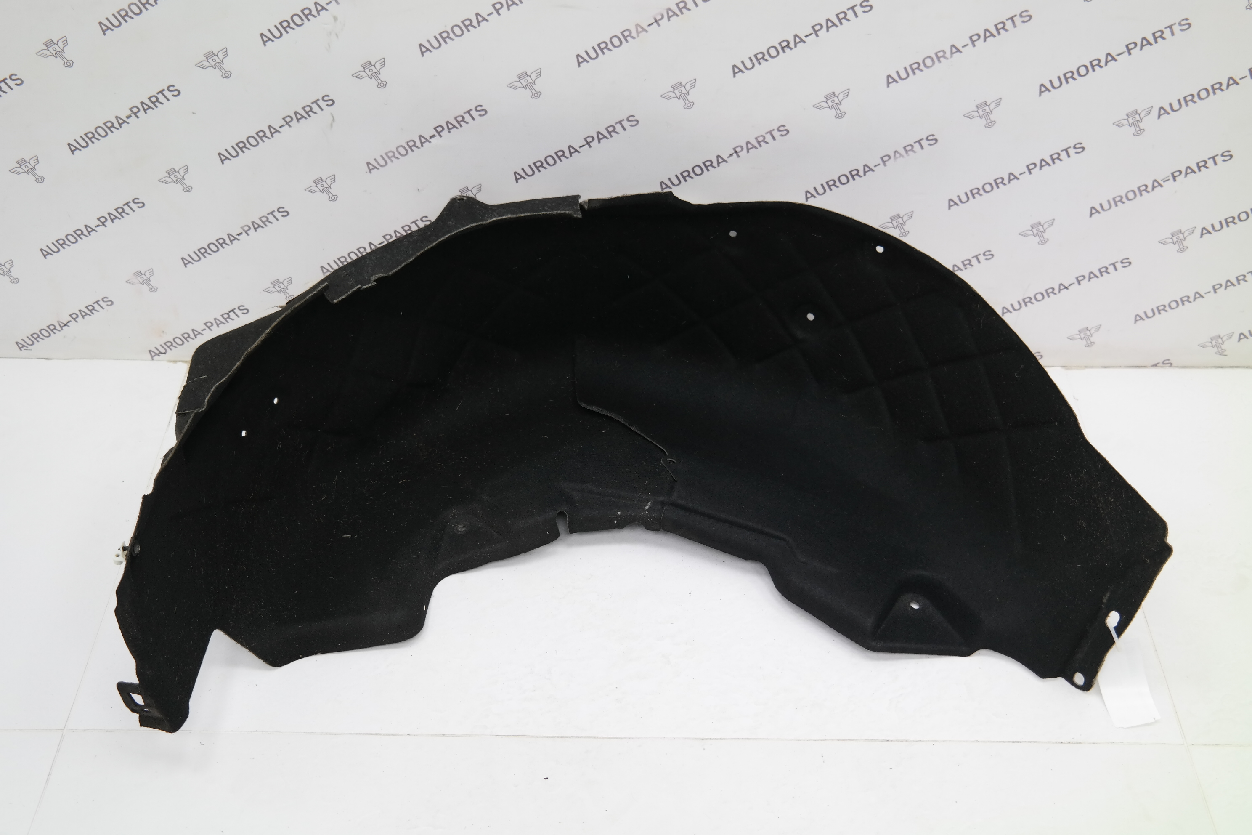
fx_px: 1321
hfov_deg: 50.7
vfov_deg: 35.1
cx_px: 626
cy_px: 418
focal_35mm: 38
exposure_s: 1/50
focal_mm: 25
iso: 400
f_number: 4
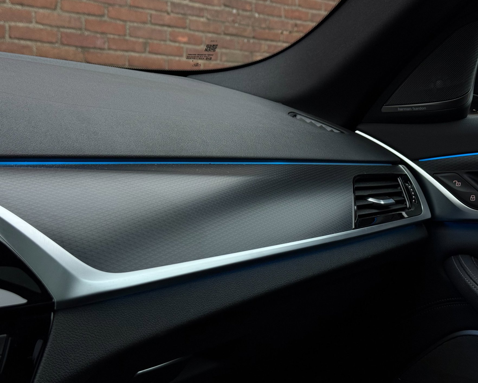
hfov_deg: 36.7
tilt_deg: -7.2
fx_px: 721
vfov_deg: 29.7
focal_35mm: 51
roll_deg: -2.6
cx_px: 247
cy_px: 192
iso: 100
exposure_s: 1/59
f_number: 1.78
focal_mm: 6.76
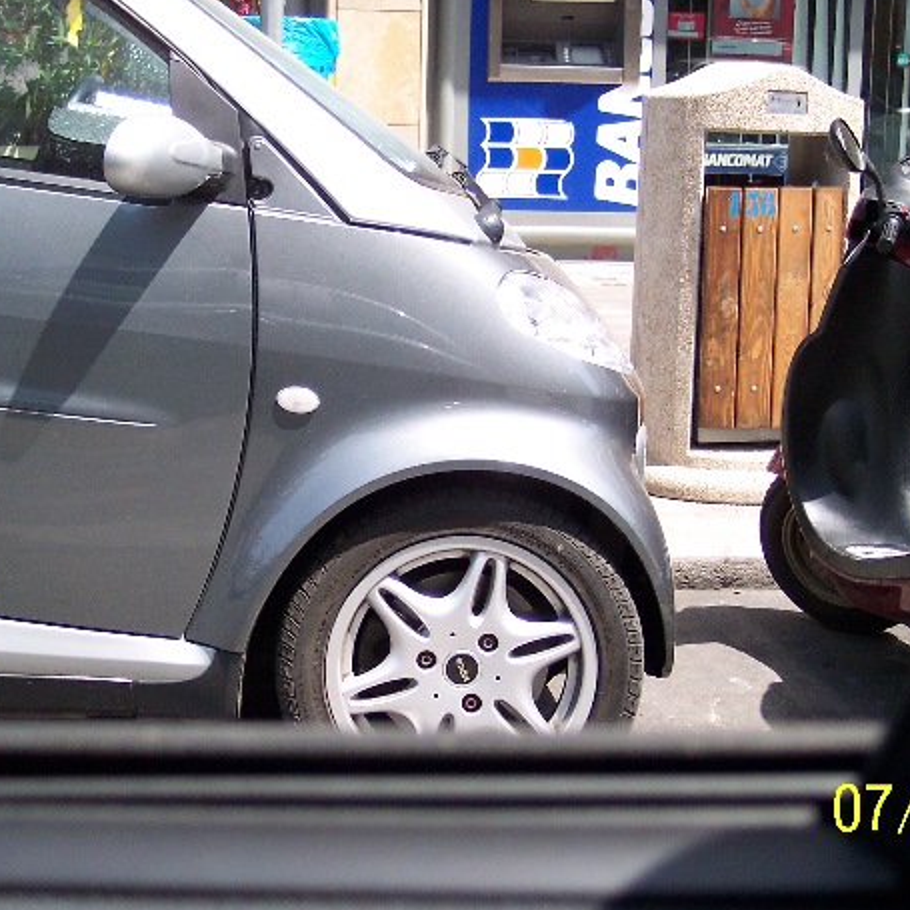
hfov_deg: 29.1
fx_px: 1755
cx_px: 422
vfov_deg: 29.0
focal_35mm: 59
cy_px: 358
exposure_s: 1/700
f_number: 2.8
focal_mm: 8
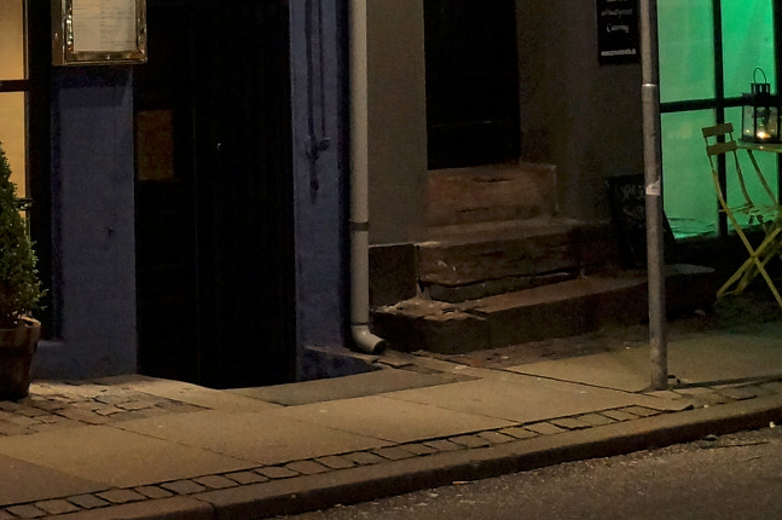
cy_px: -250
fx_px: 2474
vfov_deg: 11.5
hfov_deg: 16.8
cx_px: -279
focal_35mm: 114
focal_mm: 24
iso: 3200
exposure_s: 1/40
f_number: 4.5
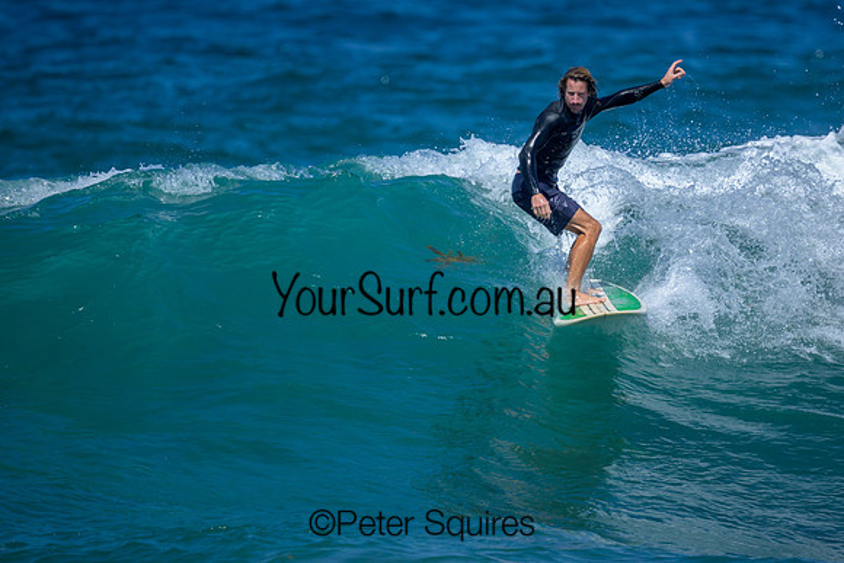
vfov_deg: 1.3
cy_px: 250
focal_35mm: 1092
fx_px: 25598
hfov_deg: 1.9
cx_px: 458
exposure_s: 1/2500
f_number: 6.3
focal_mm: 800
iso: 360
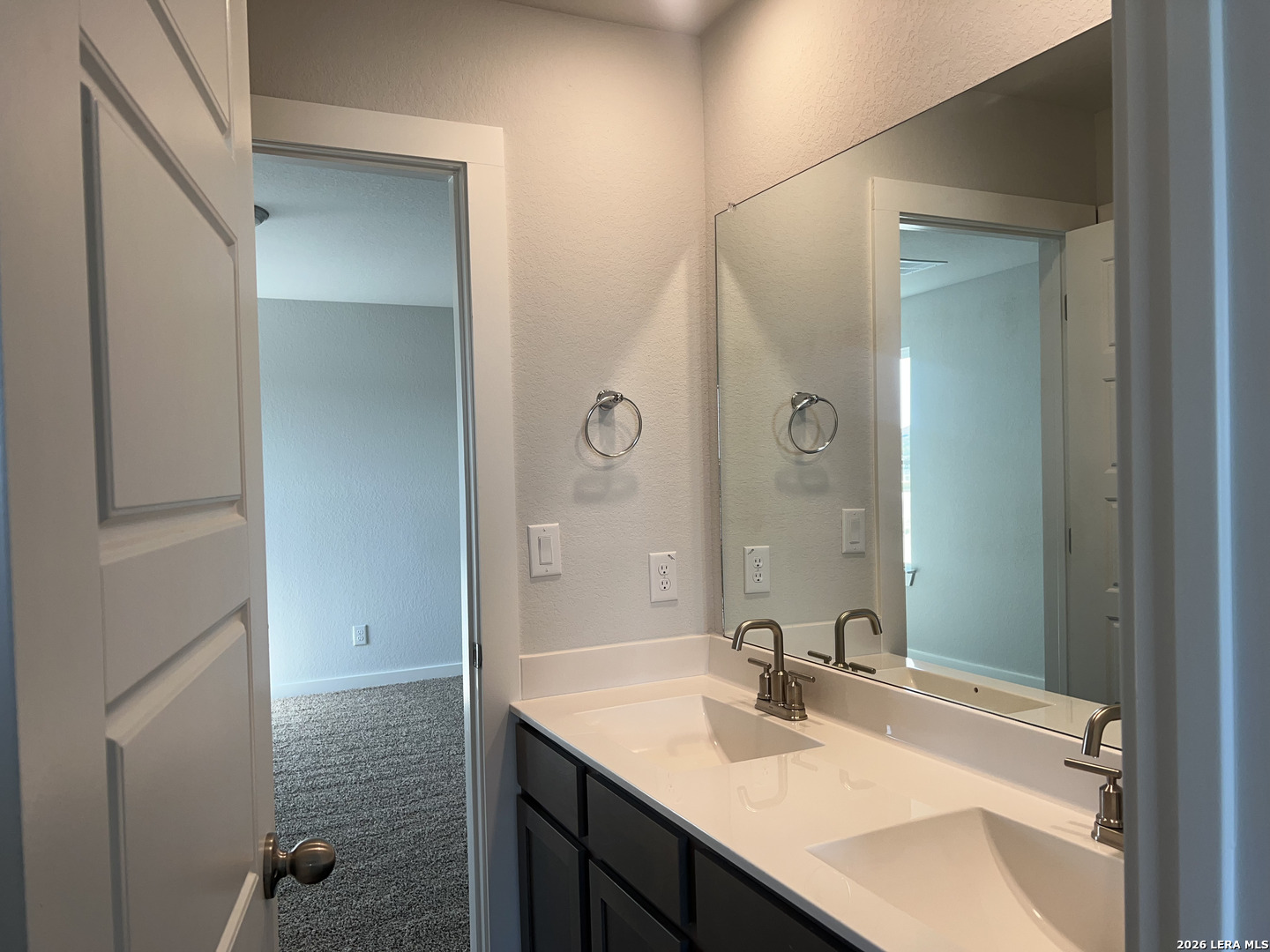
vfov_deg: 53.1
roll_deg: +0.8
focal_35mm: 26
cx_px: 635
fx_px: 954
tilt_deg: -1.3
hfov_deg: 67.3
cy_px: 476
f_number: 1.5
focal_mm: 5.7
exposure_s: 1/120
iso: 40
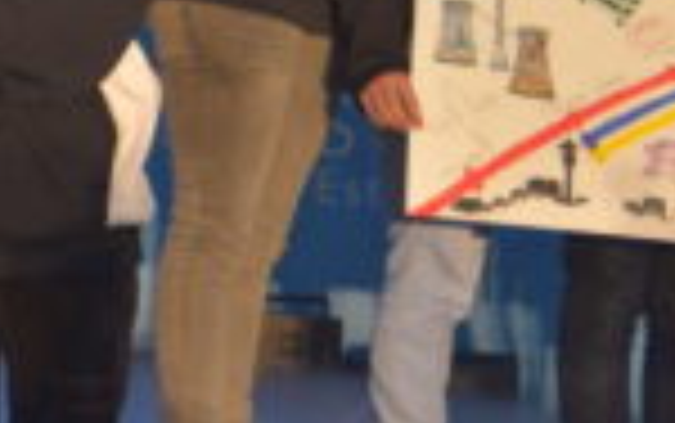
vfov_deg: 9.8
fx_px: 2430
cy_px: -56
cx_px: -436
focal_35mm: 132
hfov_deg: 14.4
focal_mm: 38
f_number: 4
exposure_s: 1/160
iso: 1600
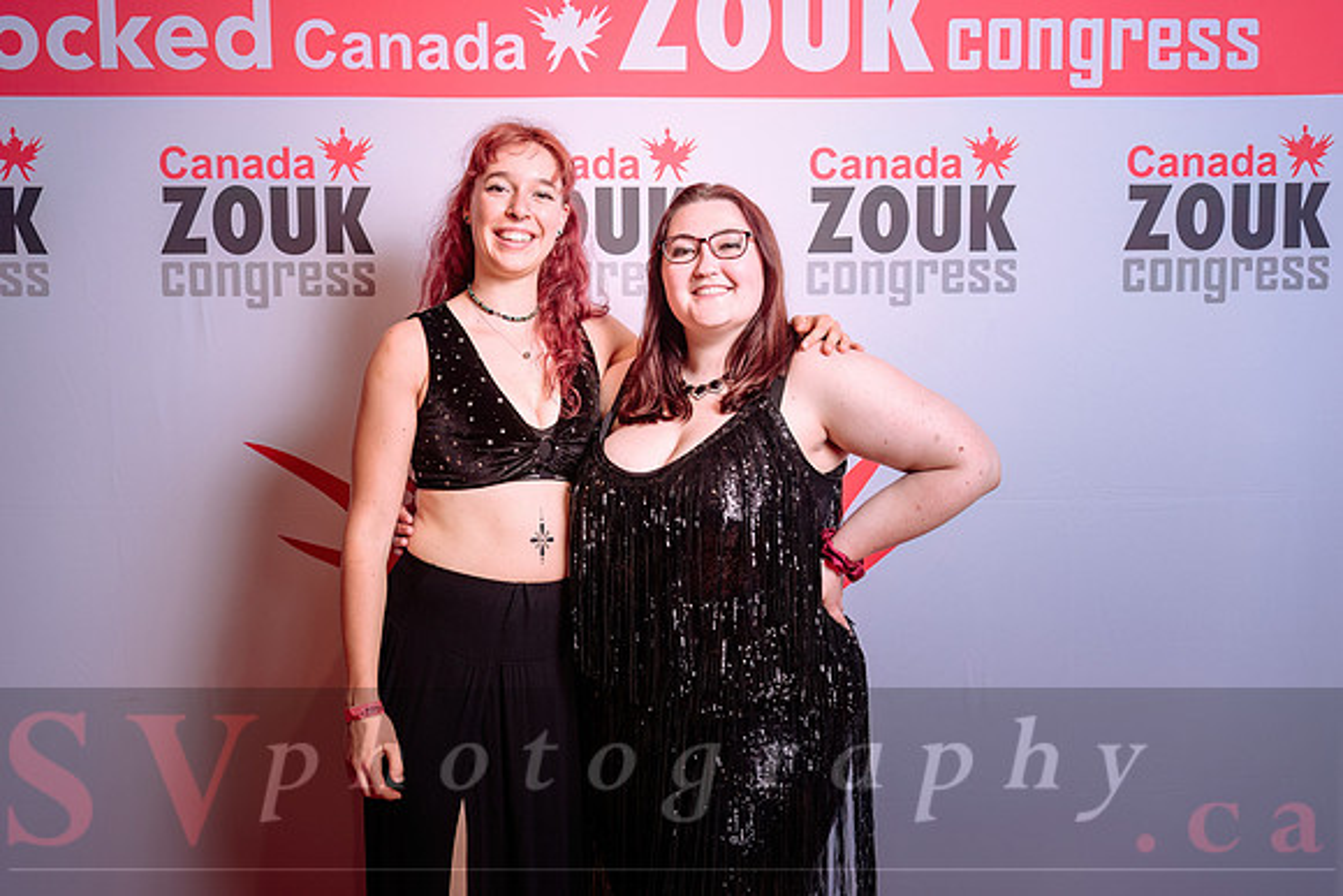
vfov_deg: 35.1
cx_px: 672
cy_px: 448
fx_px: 1418
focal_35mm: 38
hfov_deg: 50.7
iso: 200
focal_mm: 38
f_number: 4.5
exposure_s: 1/160
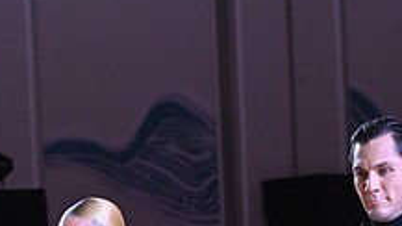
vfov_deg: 3.8
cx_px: 242
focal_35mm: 313
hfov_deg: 6.9
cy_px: 526
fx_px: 3336
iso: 4000
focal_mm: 112
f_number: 7.1
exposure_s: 1/400
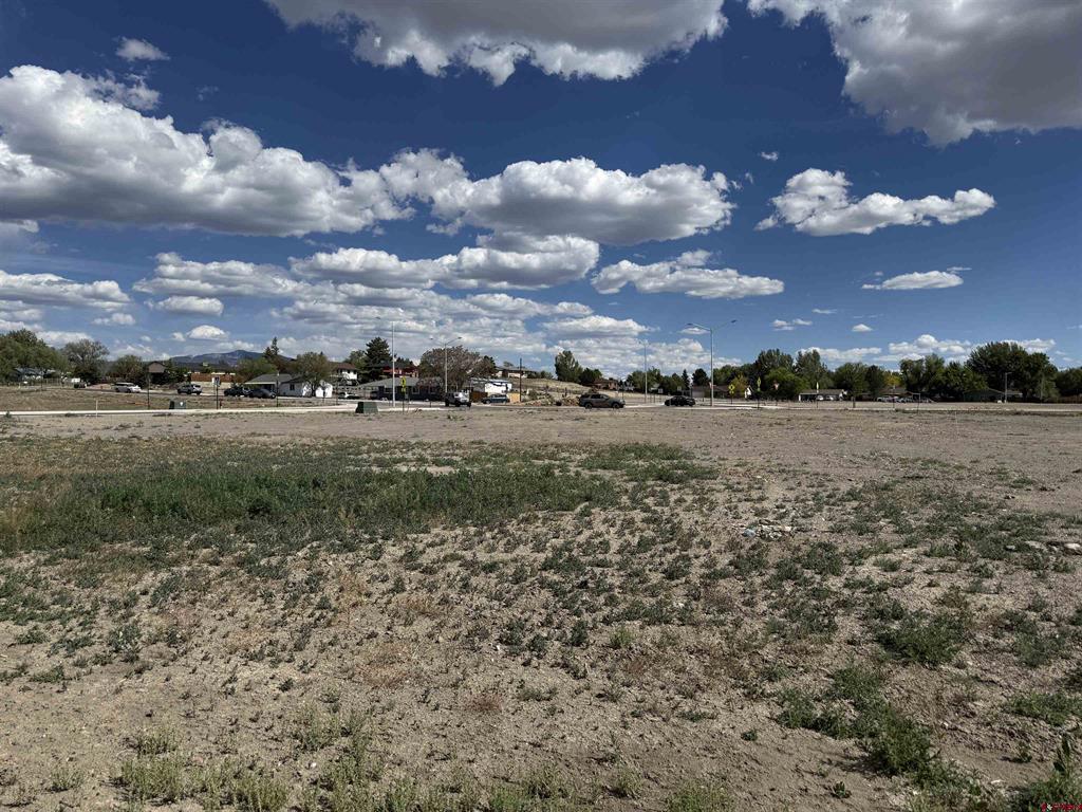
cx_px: 541
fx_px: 750
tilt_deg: -0.9
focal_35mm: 24
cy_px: 406
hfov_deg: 71.6
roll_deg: -0.6
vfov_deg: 56.8
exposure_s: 1/9091
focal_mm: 6.76
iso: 80
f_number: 1.78
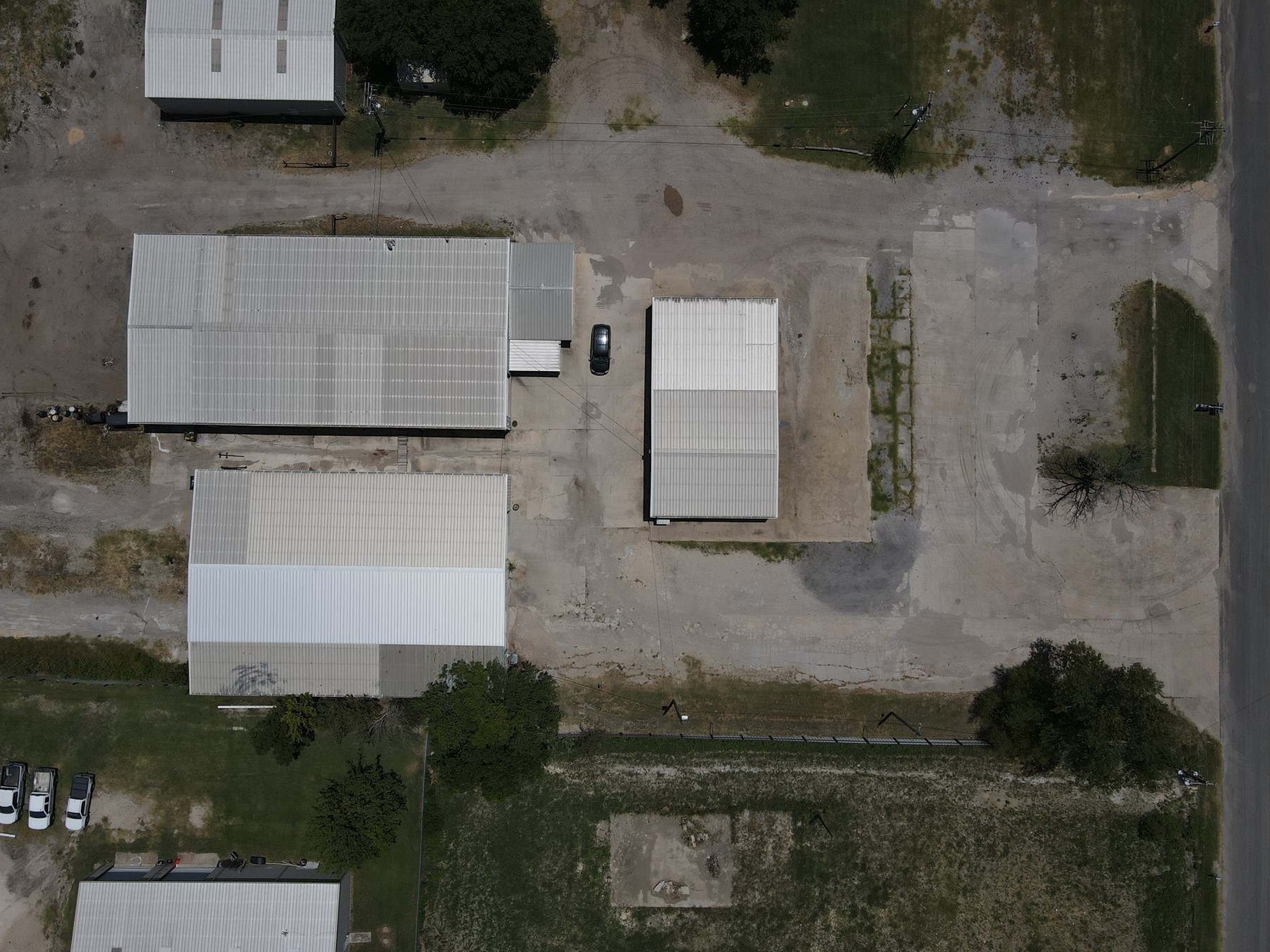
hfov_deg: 65.3
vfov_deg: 51.2
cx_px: 595
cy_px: 422
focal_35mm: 27
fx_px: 991
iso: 110
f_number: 2.8
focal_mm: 4.5
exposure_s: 1/3000
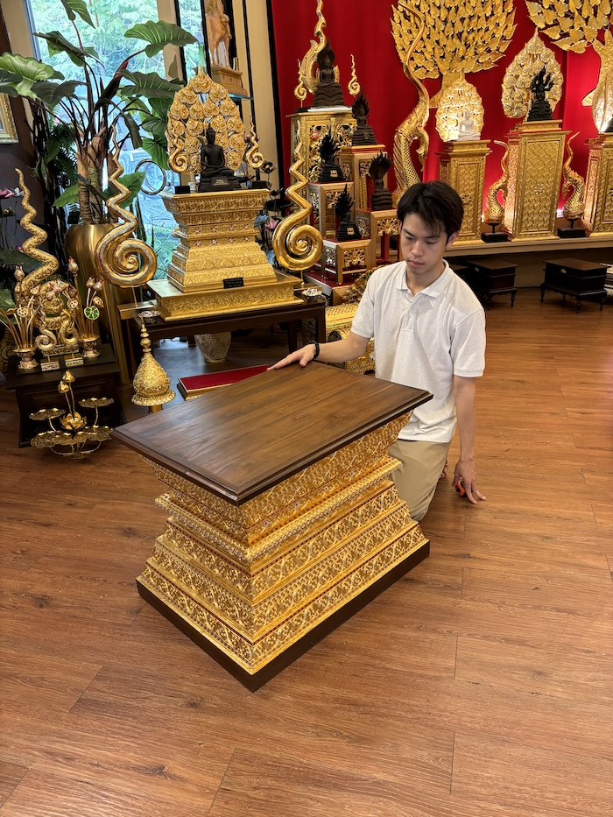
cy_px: 408
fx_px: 614
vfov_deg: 67.3
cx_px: 306
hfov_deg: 53.1
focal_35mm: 26
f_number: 1.6
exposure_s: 1/50
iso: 200
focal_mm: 5.96
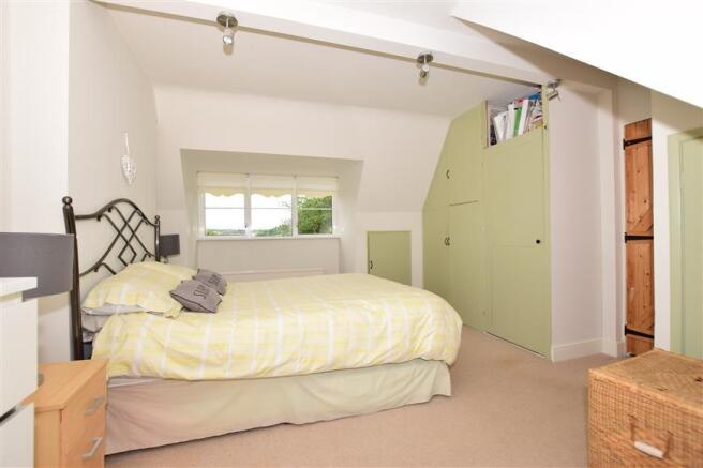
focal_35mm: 15
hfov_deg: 100.4
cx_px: 352
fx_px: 293
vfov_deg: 77.3
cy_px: 234
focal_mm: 10
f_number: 7.1
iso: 200
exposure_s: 1/200
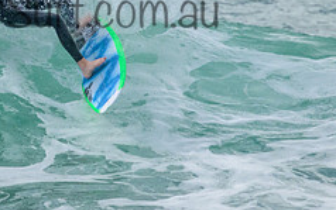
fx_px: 18231
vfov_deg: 0.7
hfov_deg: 1.1
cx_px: 69
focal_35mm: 1990
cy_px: -5
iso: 2800
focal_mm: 800
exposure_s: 1/2000
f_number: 11
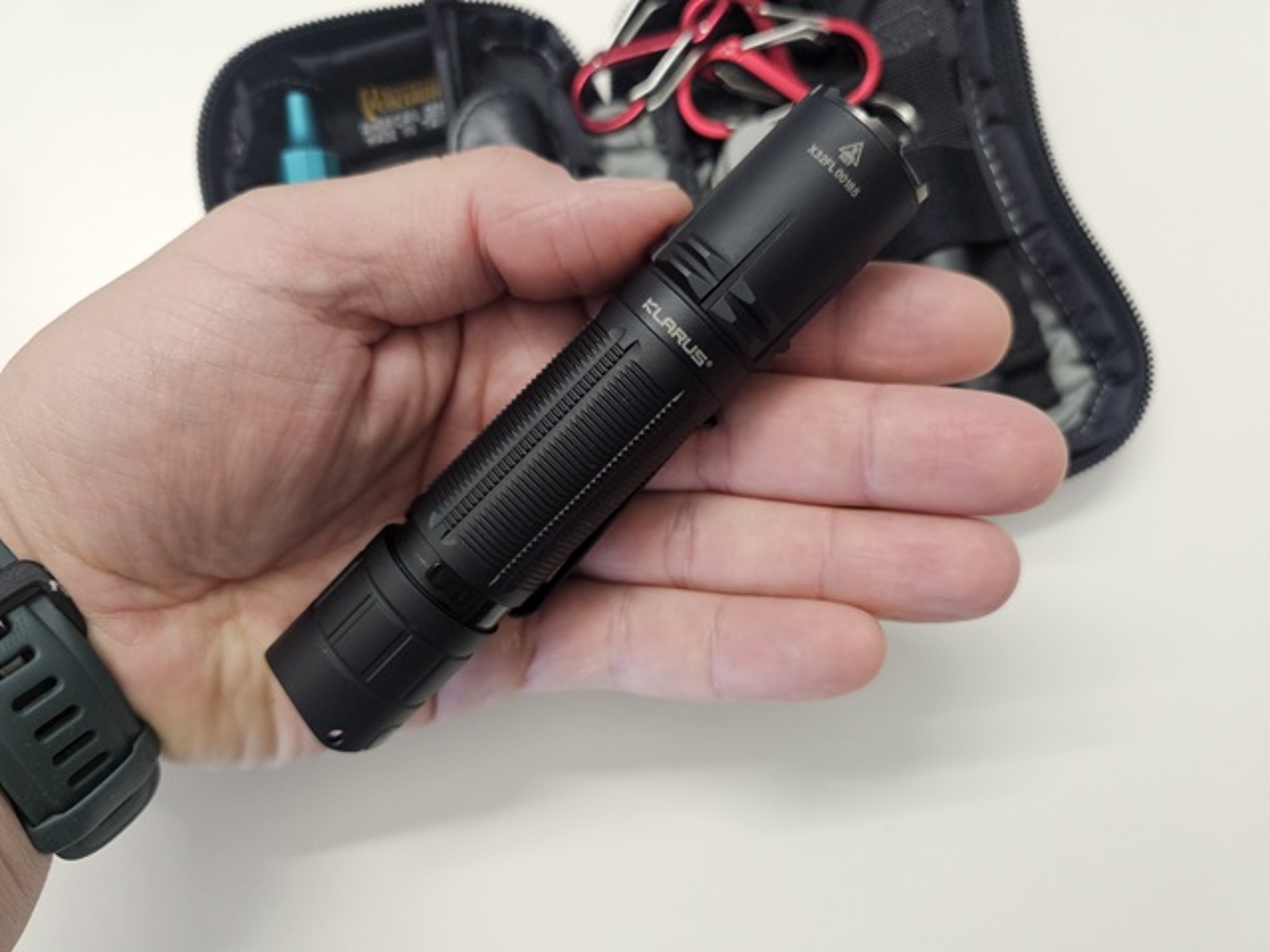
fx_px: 844
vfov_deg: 58.9
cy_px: 476
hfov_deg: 73.9
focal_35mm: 23
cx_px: 635
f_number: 1.7
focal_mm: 6.3
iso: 400
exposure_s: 1/359
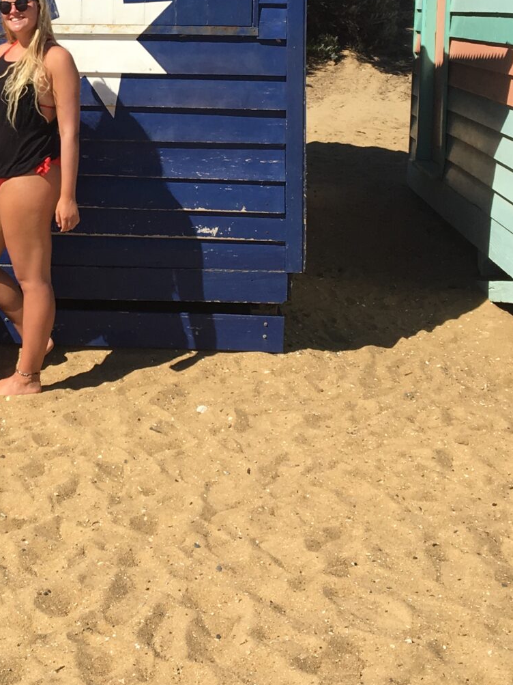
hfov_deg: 19.4
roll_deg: -1.5
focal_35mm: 74
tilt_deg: -3.7
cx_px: 18
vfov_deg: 25.8
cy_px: 122
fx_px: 1463
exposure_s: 1/1709
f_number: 2.2
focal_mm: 4.15
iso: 25
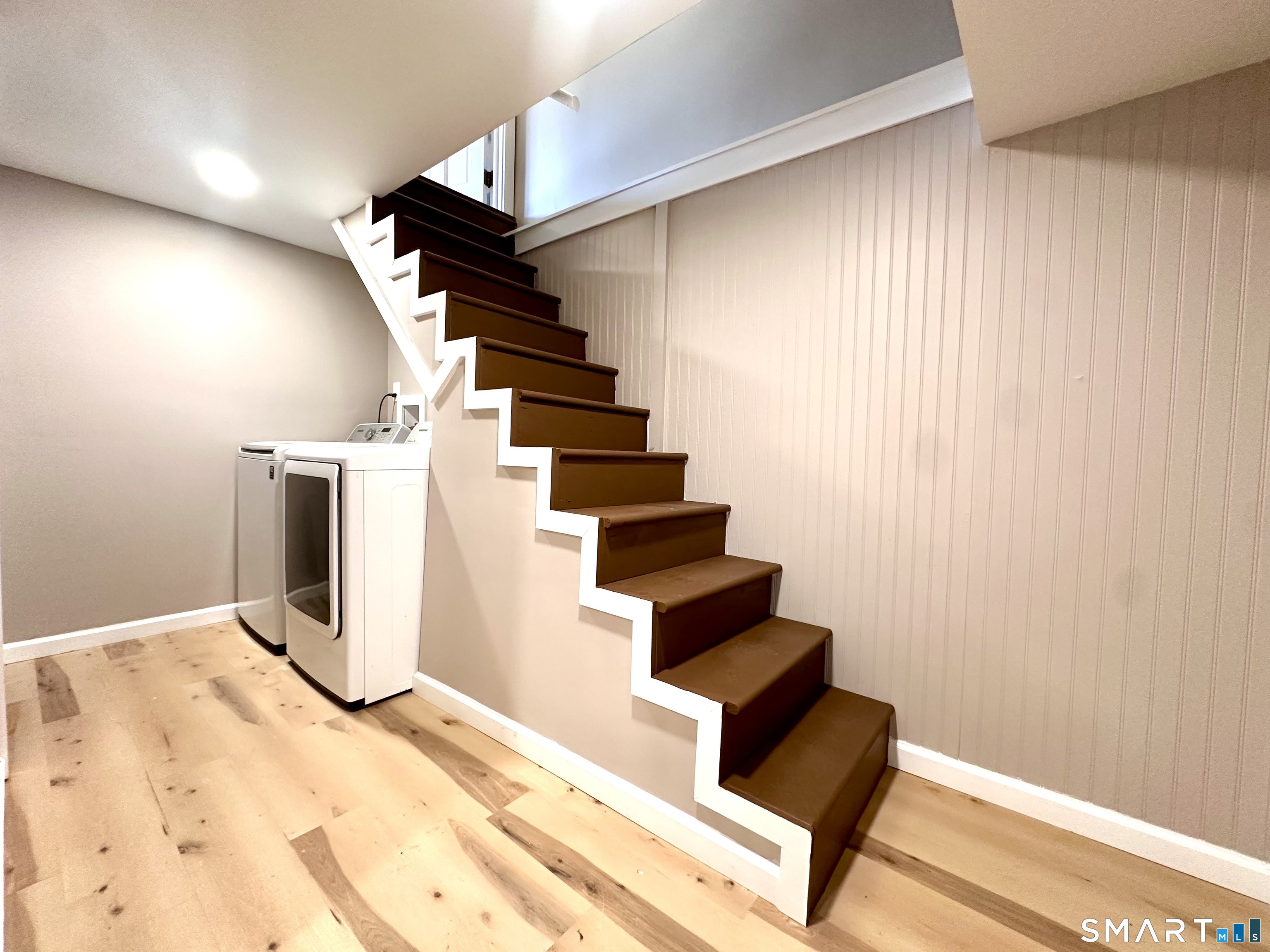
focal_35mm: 14
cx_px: 635
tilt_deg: -4.1
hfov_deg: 102.1
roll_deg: -1.9
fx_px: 514
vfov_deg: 85.7
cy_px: 476
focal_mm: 2.22
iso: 200
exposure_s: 1/60
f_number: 2.2
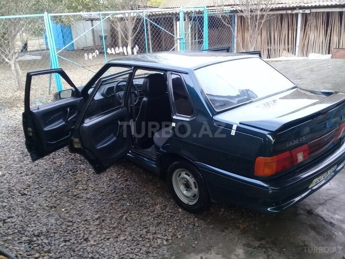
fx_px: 309
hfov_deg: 58.4
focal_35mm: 31
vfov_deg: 45.4
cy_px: 130
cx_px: 172
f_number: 2.2
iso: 64
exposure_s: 1/33
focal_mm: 3.3
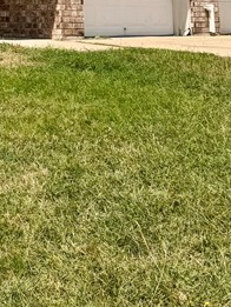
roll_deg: +0.9
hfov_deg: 13.6
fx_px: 836
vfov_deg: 19.3
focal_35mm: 94
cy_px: -88
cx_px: -217
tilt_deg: +7.5
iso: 80
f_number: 1.78
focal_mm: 6.76
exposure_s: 1/5814
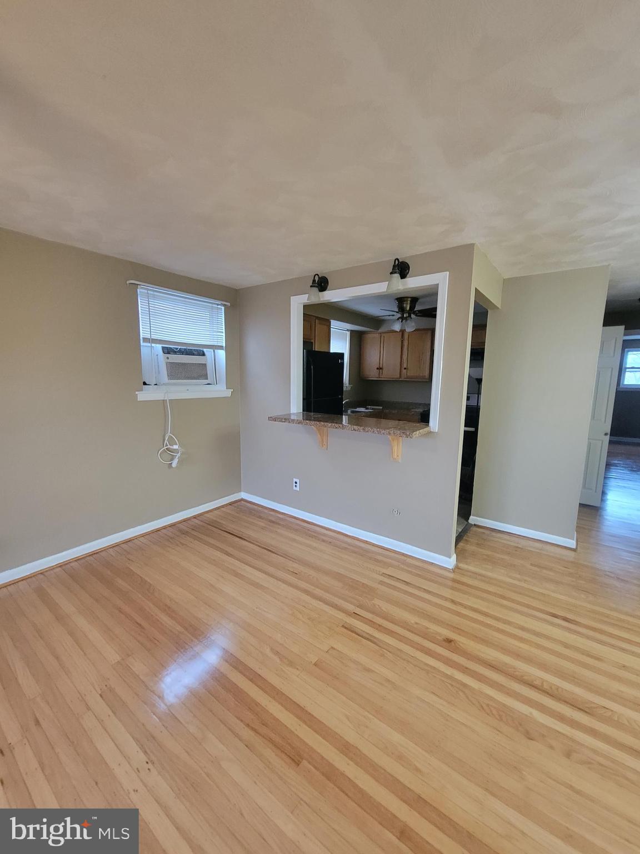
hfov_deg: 89.9
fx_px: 320
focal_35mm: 13
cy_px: 427
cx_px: 320
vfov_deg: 106.2
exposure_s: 1/30
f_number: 2.2
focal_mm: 2.2
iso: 640
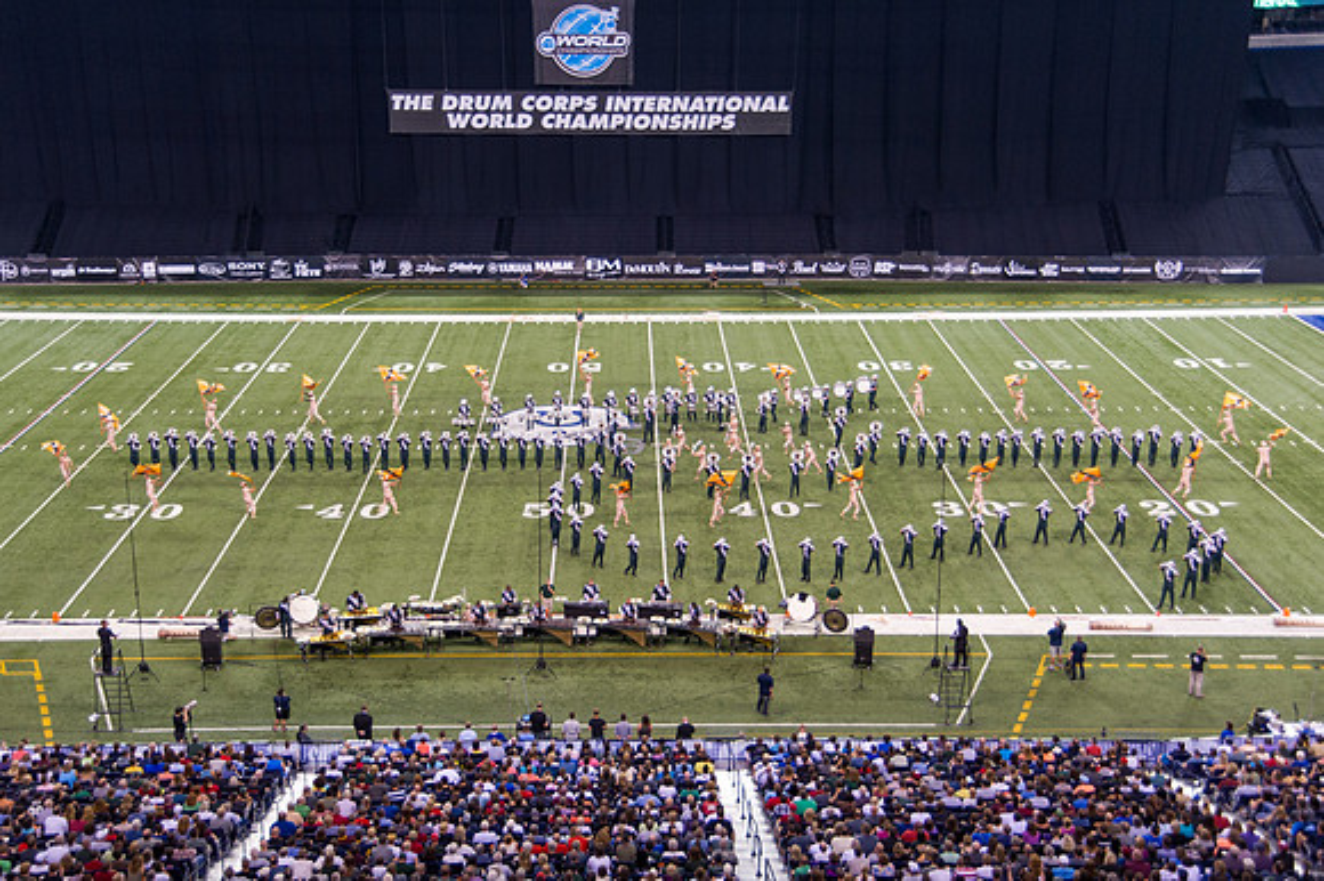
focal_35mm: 46
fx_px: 1689
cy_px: 441
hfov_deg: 42.8
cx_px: 648
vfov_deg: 29.2
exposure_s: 1/200
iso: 720
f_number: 4.5
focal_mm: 42
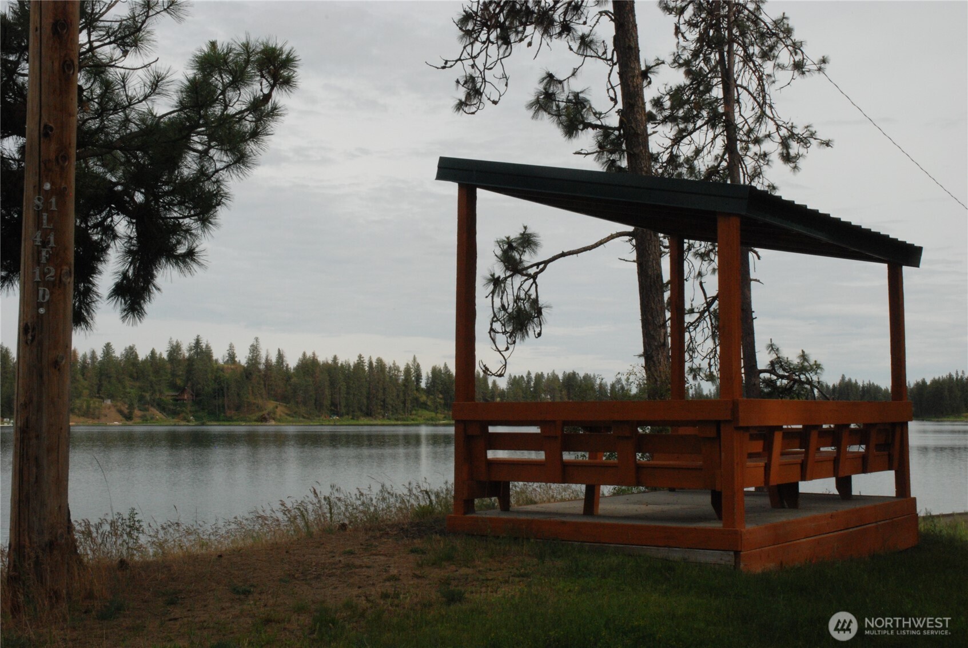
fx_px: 1171
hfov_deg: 44.9
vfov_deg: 30.9
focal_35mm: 44
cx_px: 484
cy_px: 324
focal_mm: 29
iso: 800
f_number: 25
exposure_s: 1/200
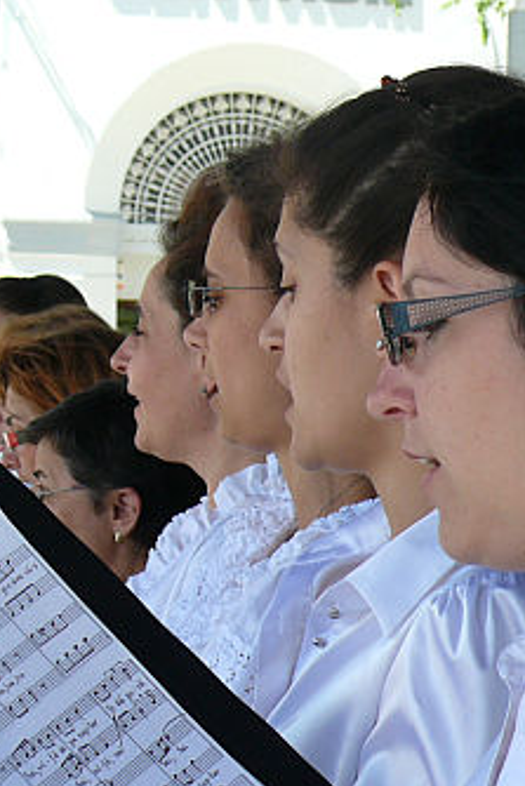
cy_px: 395
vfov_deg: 13.3
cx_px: 304
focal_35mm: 154
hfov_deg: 8.9
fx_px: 3365
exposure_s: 1/200
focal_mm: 14
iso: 100
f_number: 4
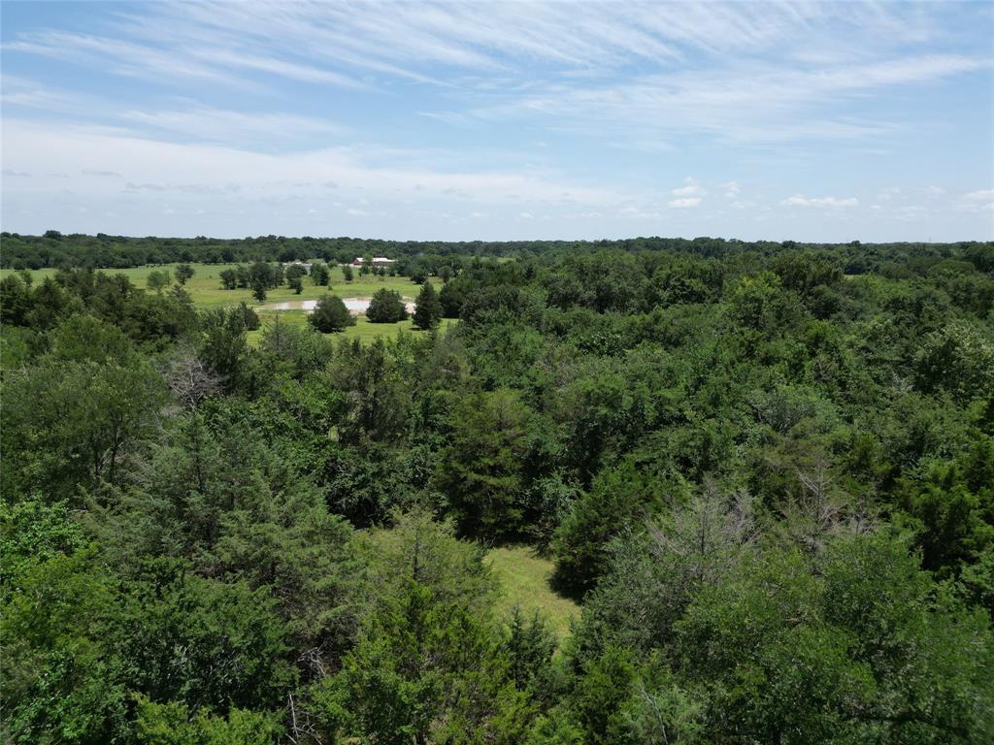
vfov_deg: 56.8
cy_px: 372
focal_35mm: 24
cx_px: 497
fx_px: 689
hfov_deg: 71.6
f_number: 1.7
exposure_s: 1/2500
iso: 110
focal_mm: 6.72
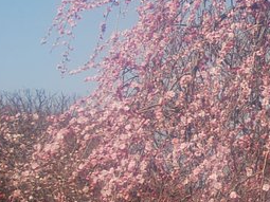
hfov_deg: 11.9
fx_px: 1177
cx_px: 509
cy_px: 61
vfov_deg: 9.8
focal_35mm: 151
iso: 100
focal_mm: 26
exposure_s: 1/500
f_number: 5
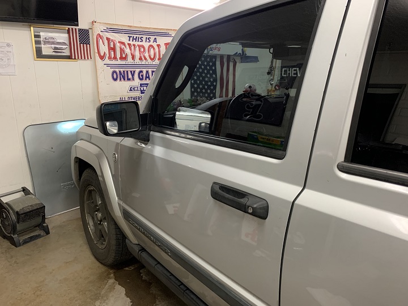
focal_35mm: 26
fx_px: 306
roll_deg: +0.0
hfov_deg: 67.3
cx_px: 204
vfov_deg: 53.1
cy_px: 153
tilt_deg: -15.3
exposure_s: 1/60
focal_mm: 4.25
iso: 200
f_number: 1.8
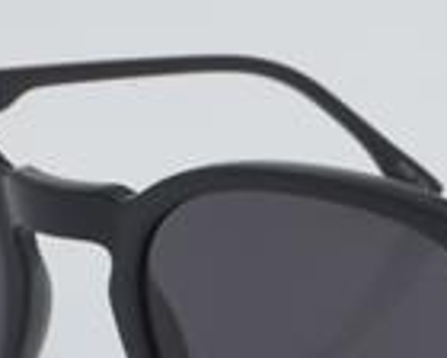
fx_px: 2659
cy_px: 323
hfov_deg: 9.6
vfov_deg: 7.7
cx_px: 367
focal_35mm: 201
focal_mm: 50
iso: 100
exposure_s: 1/3
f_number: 32
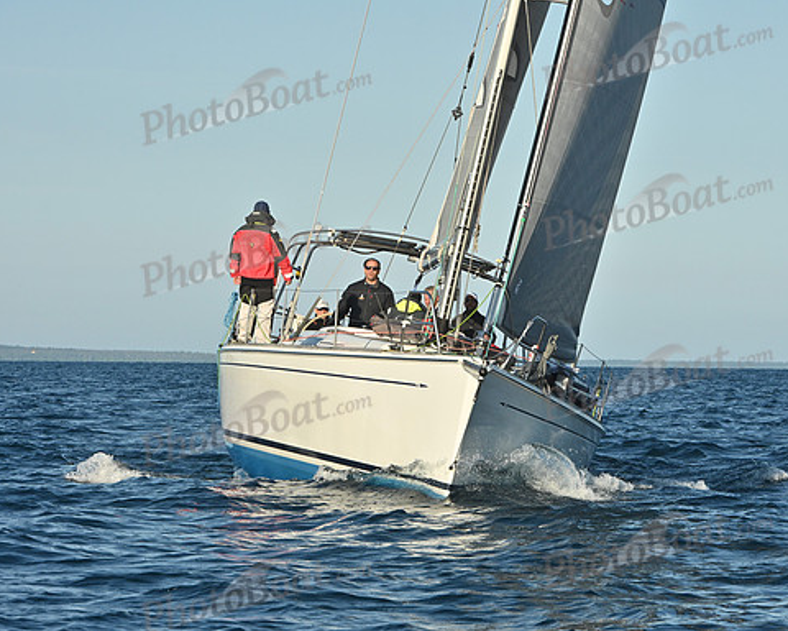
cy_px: 316
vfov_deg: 8.0
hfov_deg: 10.0
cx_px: 458
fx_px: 4501
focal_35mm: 193
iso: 800
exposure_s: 1/1000
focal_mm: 170
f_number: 14
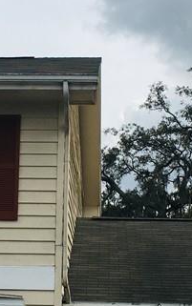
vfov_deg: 21.2
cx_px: 58
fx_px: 819
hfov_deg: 13.3
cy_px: 165
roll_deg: -1.0
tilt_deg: +14.4
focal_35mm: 98
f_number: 2.2
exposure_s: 1/1789
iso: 25
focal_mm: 4.15
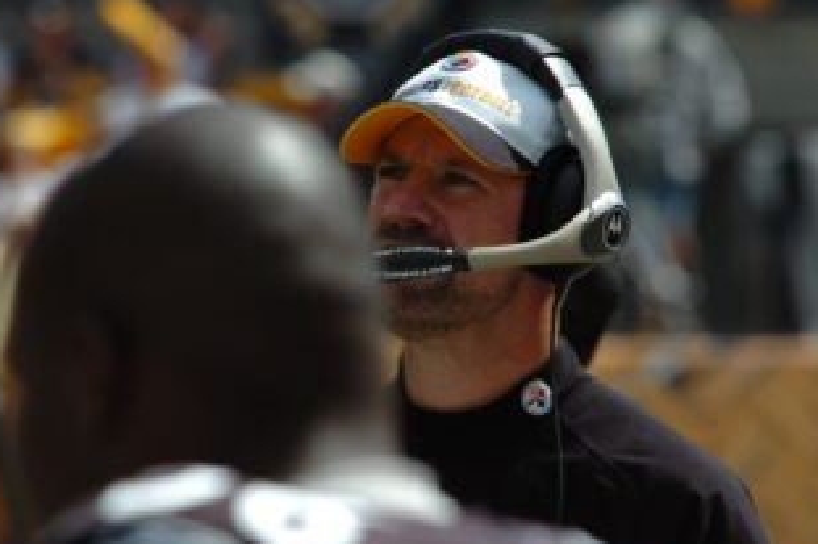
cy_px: 304
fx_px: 17532
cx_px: 402
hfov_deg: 2.7
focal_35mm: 772
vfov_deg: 1.8
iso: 200
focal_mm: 400
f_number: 9.5
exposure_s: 1/320
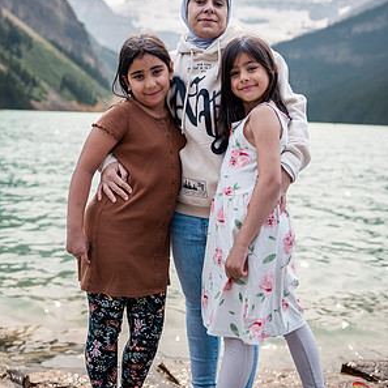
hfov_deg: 37.6
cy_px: 123
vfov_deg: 37.1
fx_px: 571
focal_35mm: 45
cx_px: 193
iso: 200
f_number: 2.5
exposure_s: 1/3200
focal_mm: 35
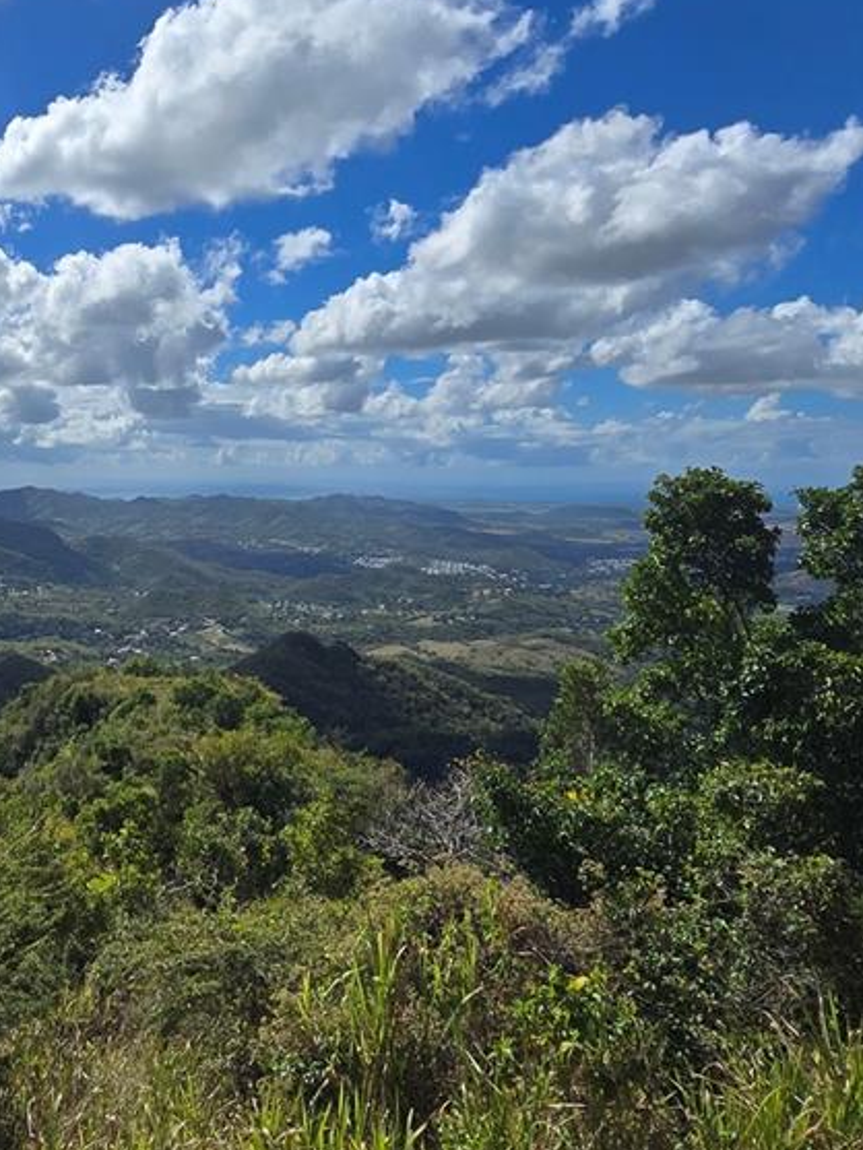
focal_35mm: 28
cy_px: 485
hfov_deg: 46.8
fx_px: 930
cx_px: 157
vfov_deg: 63.1
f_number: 2.2
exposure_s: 1/6151
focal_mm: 2.2
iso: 50
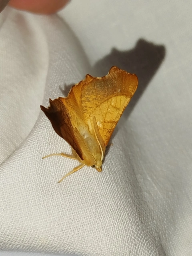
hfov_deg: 18.2
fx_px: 599
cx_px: 96
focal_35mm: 81
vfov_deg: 24.1
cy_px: 128
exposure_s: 1/50
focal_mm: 5.31
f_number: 1.7
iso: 80
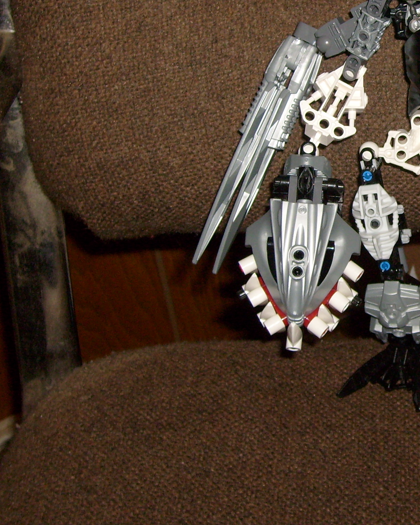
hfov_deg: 19.1
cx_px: 425
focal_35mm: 78
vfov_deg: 24.3
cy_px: 178
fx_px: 1212
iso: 100
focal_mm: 7.2
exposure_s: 1/45
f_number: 3
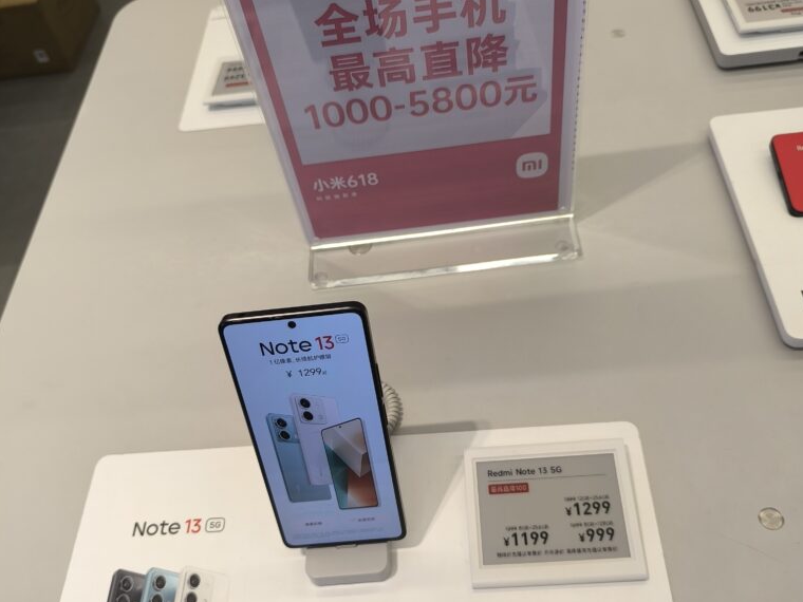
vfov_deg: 45.4
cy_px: 337
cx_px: 403
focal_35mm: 31
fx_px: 719
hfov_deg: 58.4
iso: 125
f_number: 1.65
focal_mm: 6.14
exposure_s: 1/120
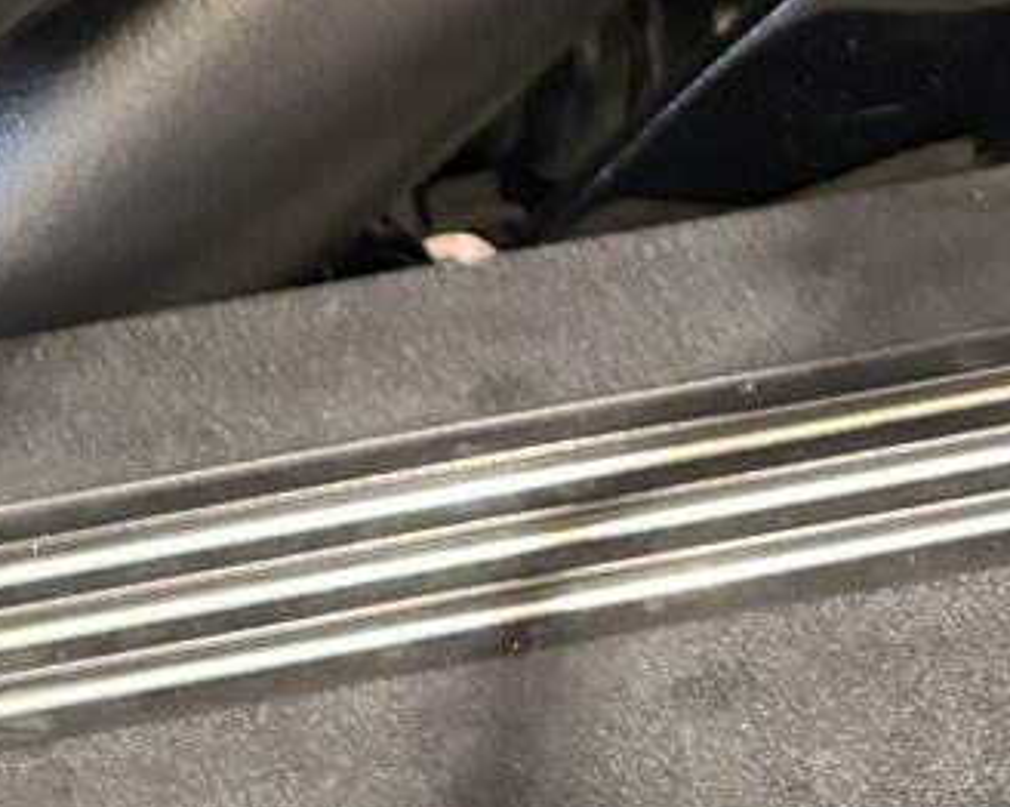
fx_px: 4272
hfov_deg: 13.0
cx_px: -342
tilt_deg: -25.2
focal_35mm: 143
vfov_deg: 9.1
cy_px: -1420
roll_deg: -4.1
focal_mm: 6.76
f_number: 1.78
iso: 800
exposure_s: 1/40
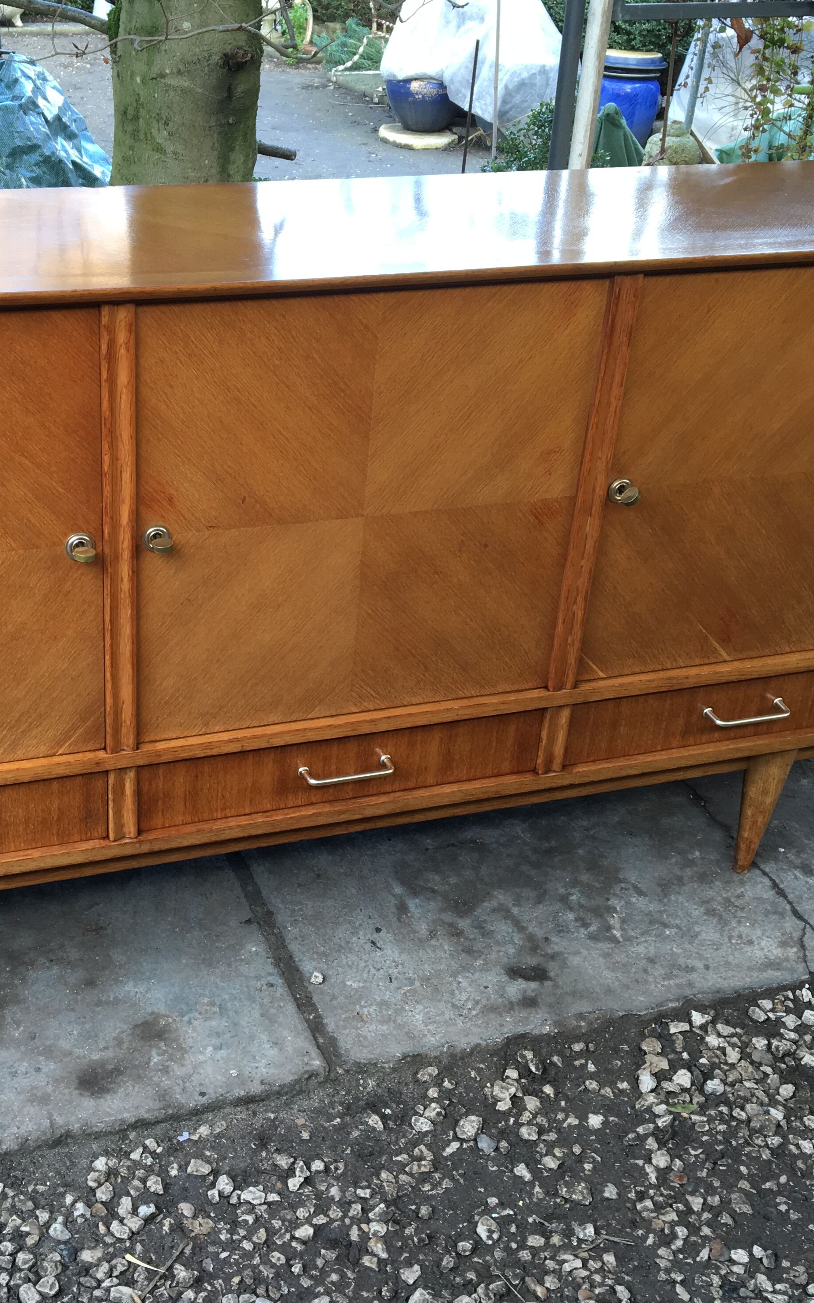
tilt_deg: -27.9
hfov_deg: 30.3
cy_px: 646
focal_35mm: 42
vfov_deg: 47.2
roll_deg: -1.1
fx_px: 1491
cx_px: 256
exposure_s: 1/50
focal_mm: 4.15
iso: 32
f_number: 2.2
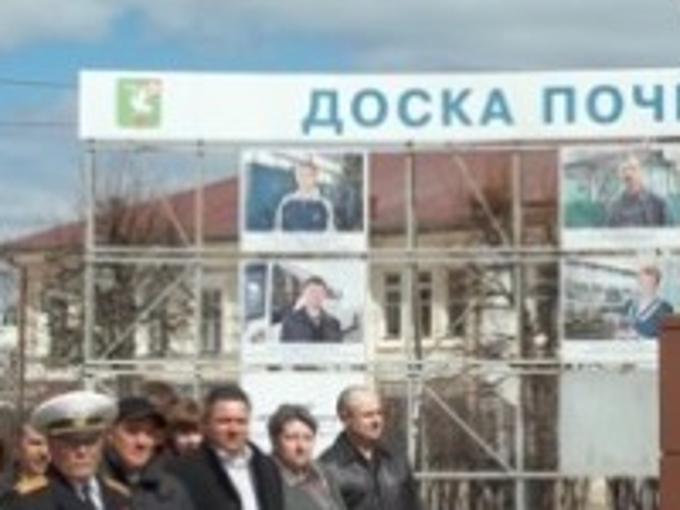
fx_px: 1788
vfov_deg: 16.2
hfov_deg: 21.3
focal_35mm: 91
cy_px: 377
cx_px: 517
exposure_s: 1/250
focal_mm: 6.5
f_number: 8
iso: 64
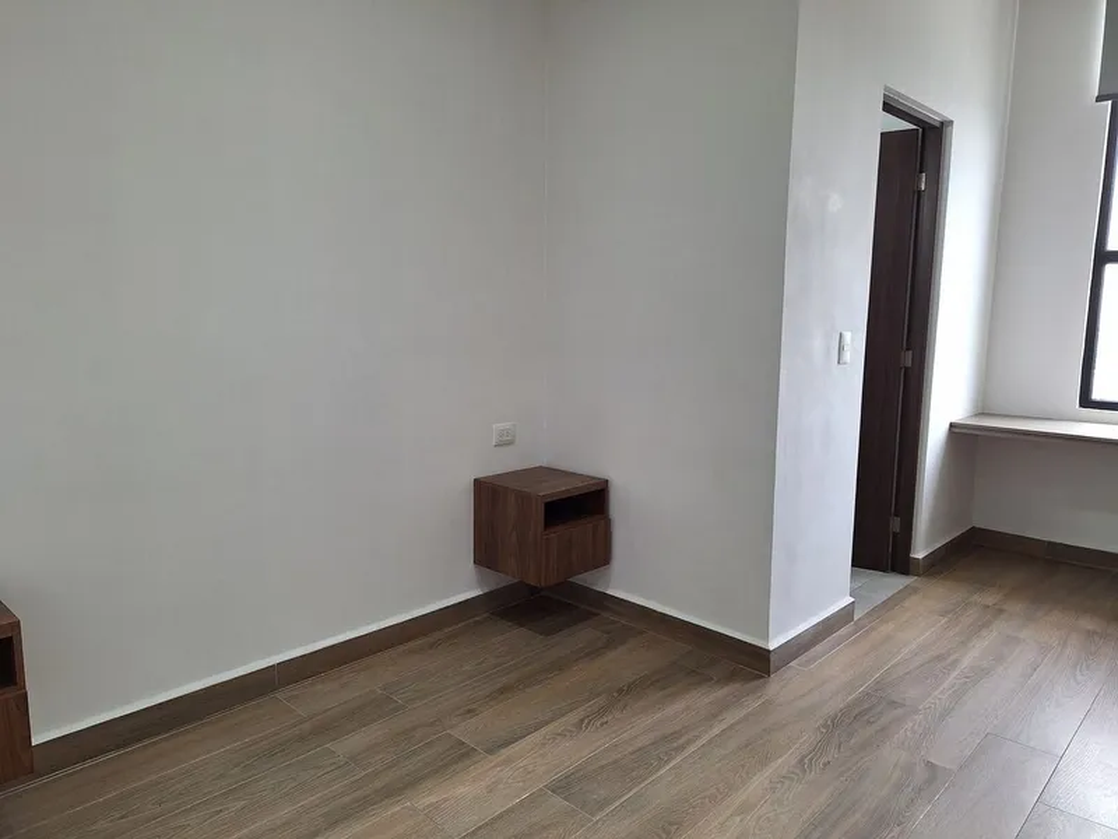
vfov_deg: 58.9
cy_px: 420
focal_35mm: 23
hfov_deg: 73.9
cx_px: 559
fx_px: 743
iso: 80
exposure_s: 1/40
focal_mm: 5.54
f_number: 1.8
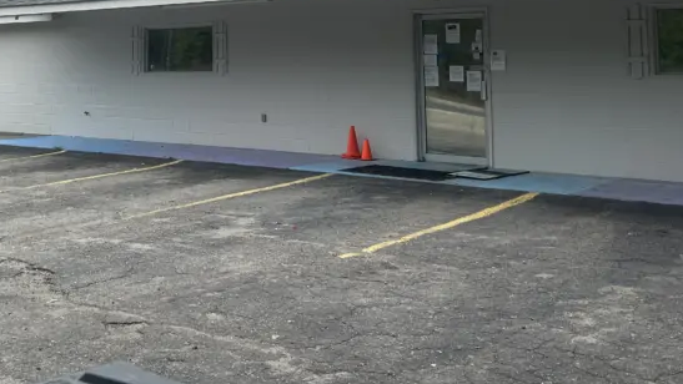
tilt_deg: +5.9
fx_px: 960
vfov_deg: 21.7
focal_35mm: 53
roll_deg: +0.2
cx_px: 210
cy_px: -19
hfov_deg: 38.6
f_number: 1.5
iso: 50
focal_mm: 5.7
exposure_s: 1/1869
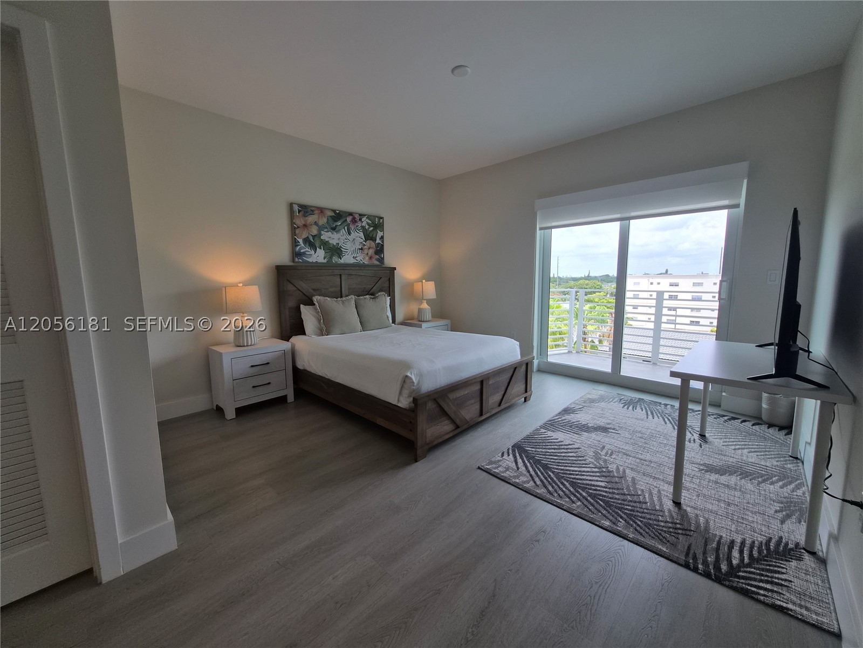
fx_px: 324
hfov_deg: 106.2
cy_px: 324
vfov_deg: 89.9
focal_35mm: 13
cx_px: 432
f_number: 2.2
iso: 25
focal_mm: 1.7
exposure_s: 1/151
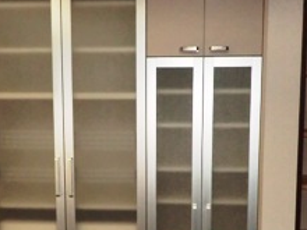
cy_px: 167
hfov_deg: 36.2
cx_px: 152
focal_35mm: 53
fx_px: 470
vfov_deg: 27.2
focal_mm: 4.7
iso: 400
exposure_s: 1/60
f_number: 2.8
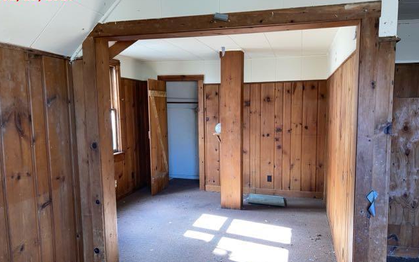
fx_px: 343
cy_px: 144
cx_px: 210
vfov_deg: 41.8
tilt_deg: -5.5
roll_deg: -0.2
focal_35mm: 30
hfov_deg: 62.9
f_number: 1.8
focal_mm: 3.99
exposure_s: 1/28
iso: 25
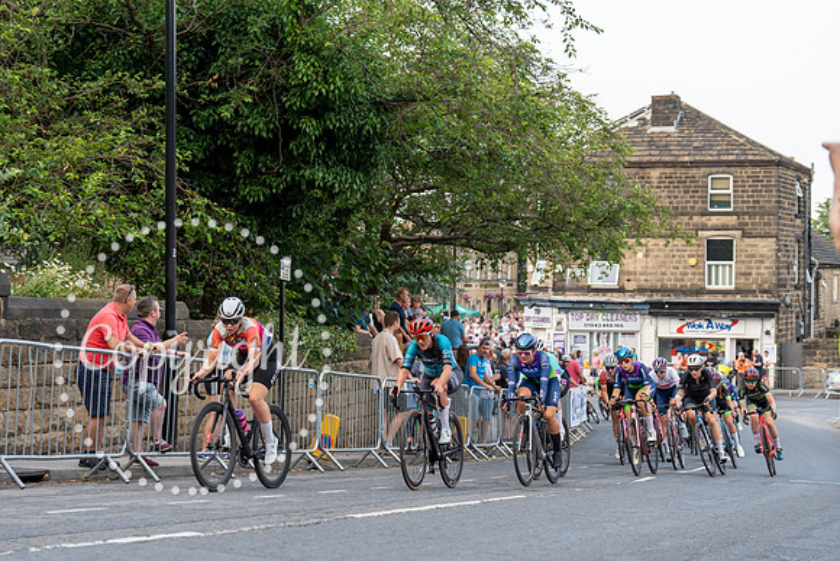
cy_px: 280
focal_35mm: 70
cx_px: 420
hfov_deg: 28.8
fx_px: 1634
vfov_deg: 19.5
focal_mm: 70
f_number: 4
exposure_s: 1/800
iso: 800
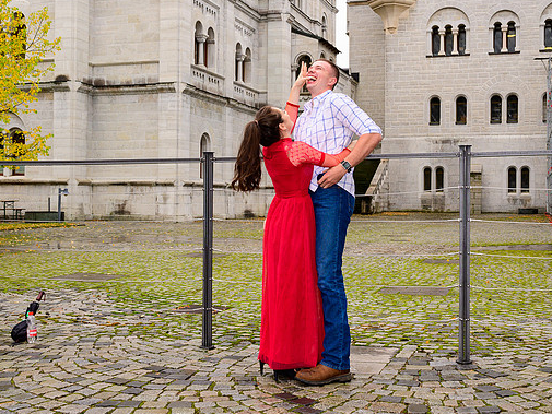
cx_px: 319
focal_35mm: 45
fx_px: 718
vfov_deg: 32.2
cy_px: 197
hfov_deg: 41.9
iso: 400
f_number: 7.1
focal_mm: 30
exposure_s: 1/200
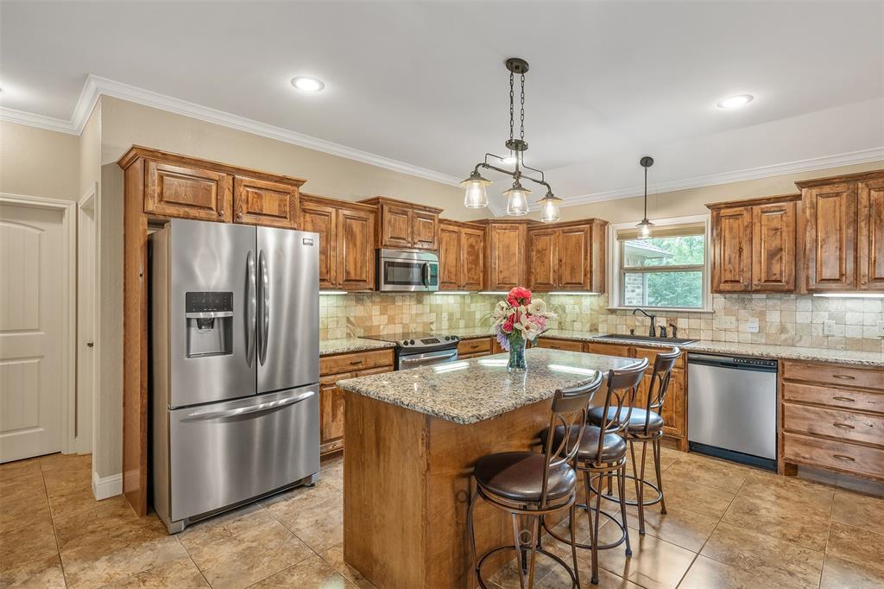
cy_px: 294
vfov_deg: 70.4
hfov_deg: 93.3
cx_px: 442
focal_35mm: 17
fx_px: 417
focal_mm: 17
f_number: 8
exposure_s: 1/13
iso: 800
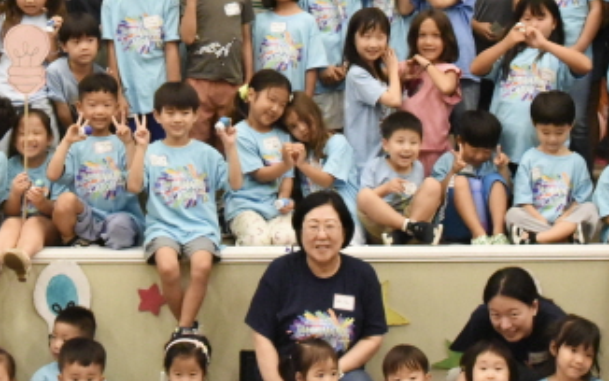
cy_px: 21
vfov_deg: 17.1
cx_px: 234
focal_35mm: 75
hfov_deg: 27.4
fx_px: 1245
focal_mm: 30
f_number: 6.3
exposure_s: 1/160
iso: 12800
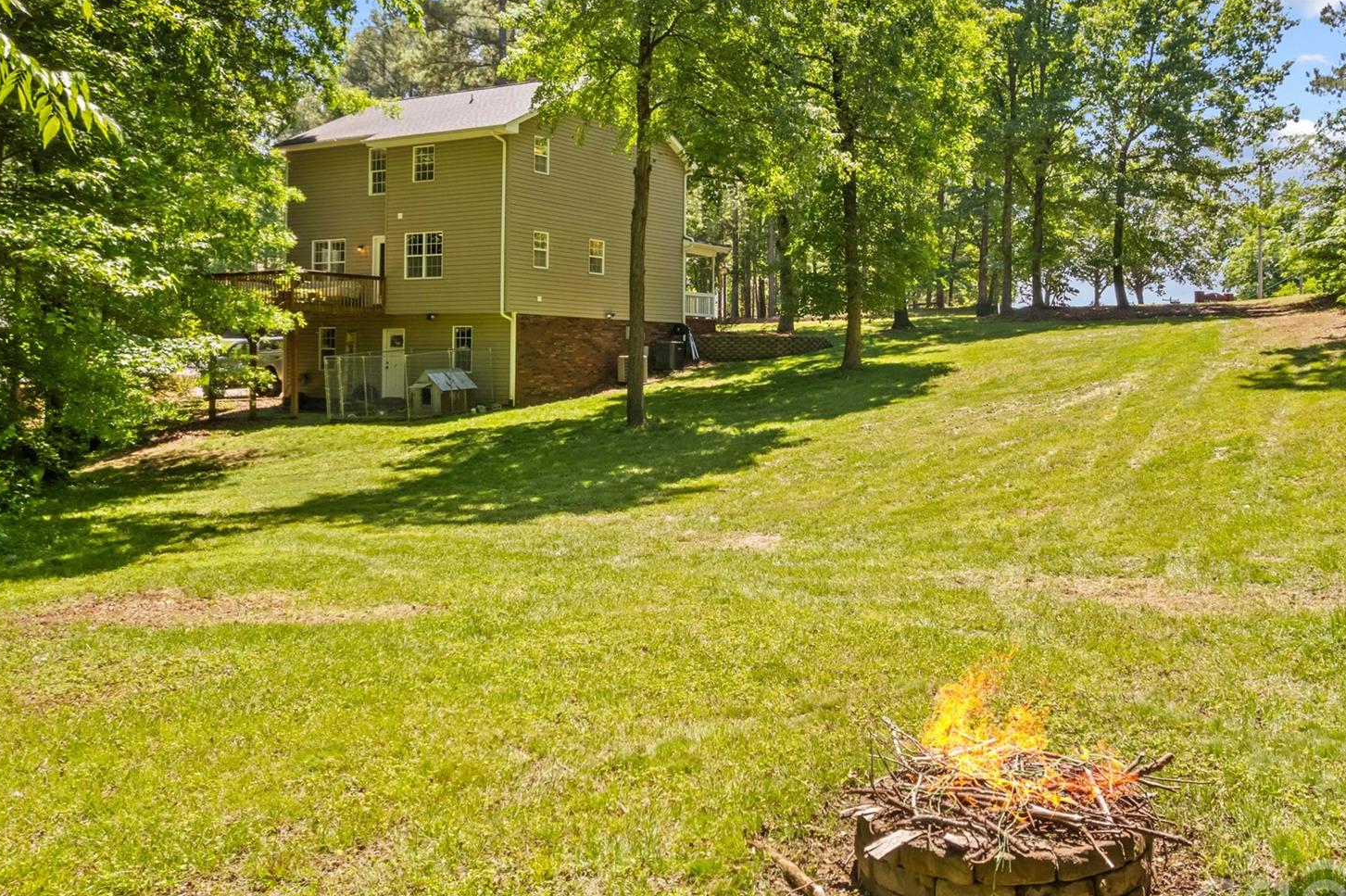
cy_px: 341
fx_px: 1158
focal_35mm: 31
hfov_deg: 59.8
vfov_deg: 42.0
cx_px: 804
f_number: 2.8
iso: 100
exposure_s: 1/350
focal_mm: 8.38
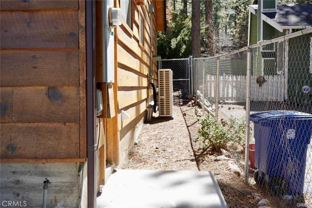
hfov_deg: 48.5
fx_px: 347
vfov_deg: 33.4
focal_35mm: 40
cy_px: 104
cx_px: 156
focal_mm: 40
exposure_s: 1/125
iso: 100
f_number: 6.3
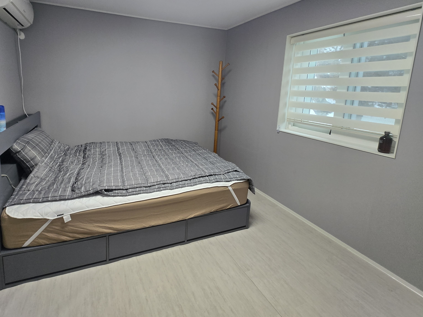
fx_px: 208
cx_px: 164
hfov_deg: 89.5
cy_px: 121
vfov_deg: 73.6
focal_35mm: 17
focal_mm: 1.7
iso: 125
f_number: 2.2
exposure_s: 1/60
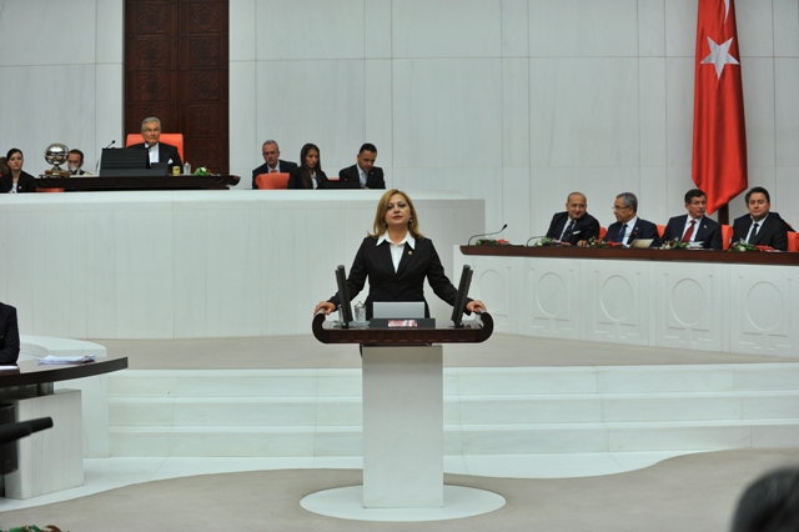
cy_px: 266
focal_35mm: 70
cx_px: 400
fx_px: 1553
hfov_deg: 28.9
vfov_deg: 19.4
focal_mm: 70
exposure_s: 1/200
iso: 500
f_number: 3.5
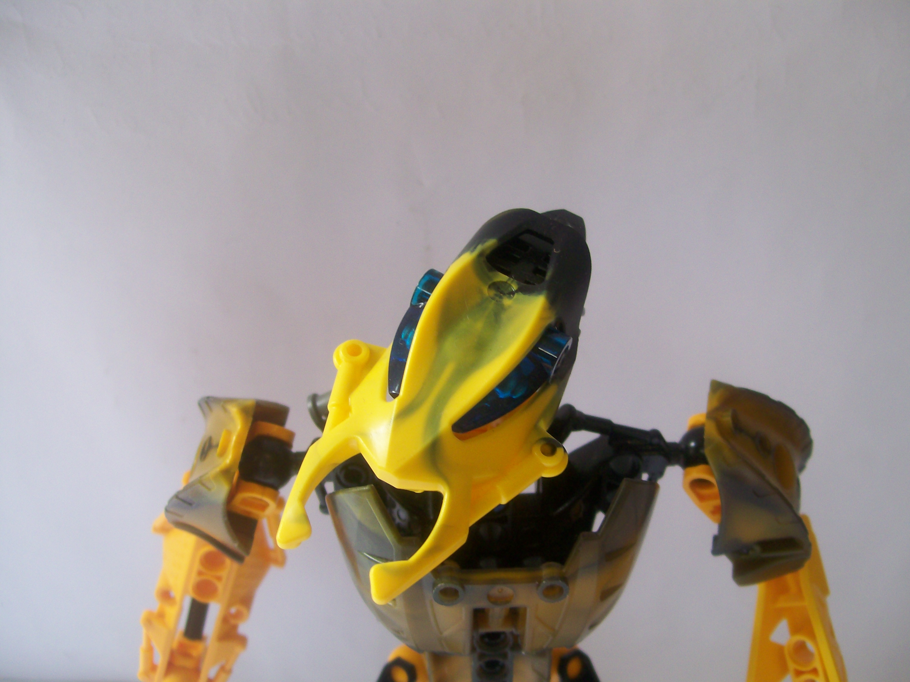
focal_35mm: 36
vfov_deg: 39.7
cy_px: 341
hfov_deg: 51.4
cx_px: 455
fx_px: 946
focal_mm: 6
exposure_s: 1/53.4
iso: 80
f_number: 2.7
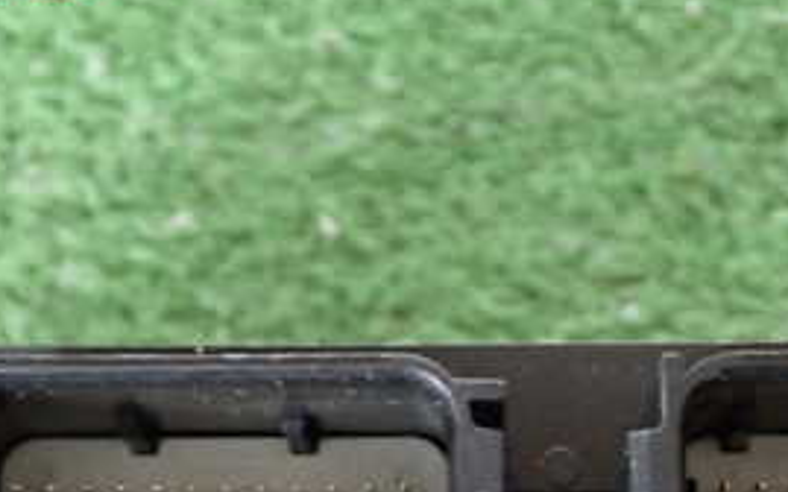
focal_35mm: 97
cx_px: 439
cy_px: 594
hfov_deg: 21.4
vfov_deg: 13.1
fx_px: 2083
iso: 800
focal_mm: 7.31
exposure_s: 1/13
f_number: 2.8
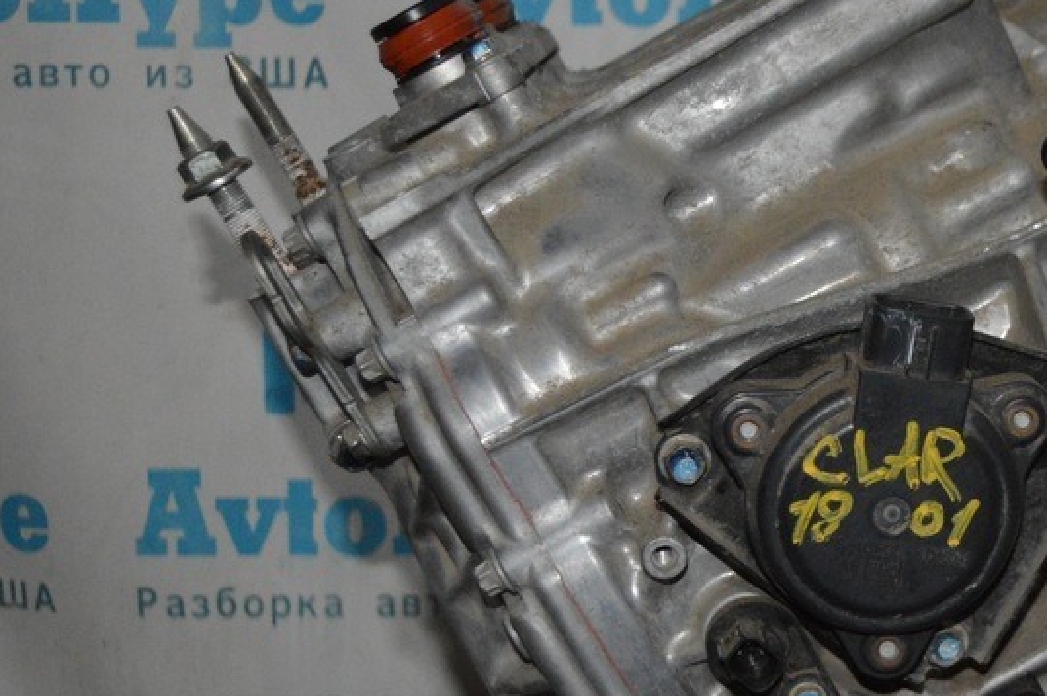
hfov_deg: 23.1
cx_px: 936
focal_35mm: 86
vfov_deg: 15.8
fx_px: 2498
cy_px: 433
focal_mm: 30
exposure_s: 1/60
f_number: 4.2
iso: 3200
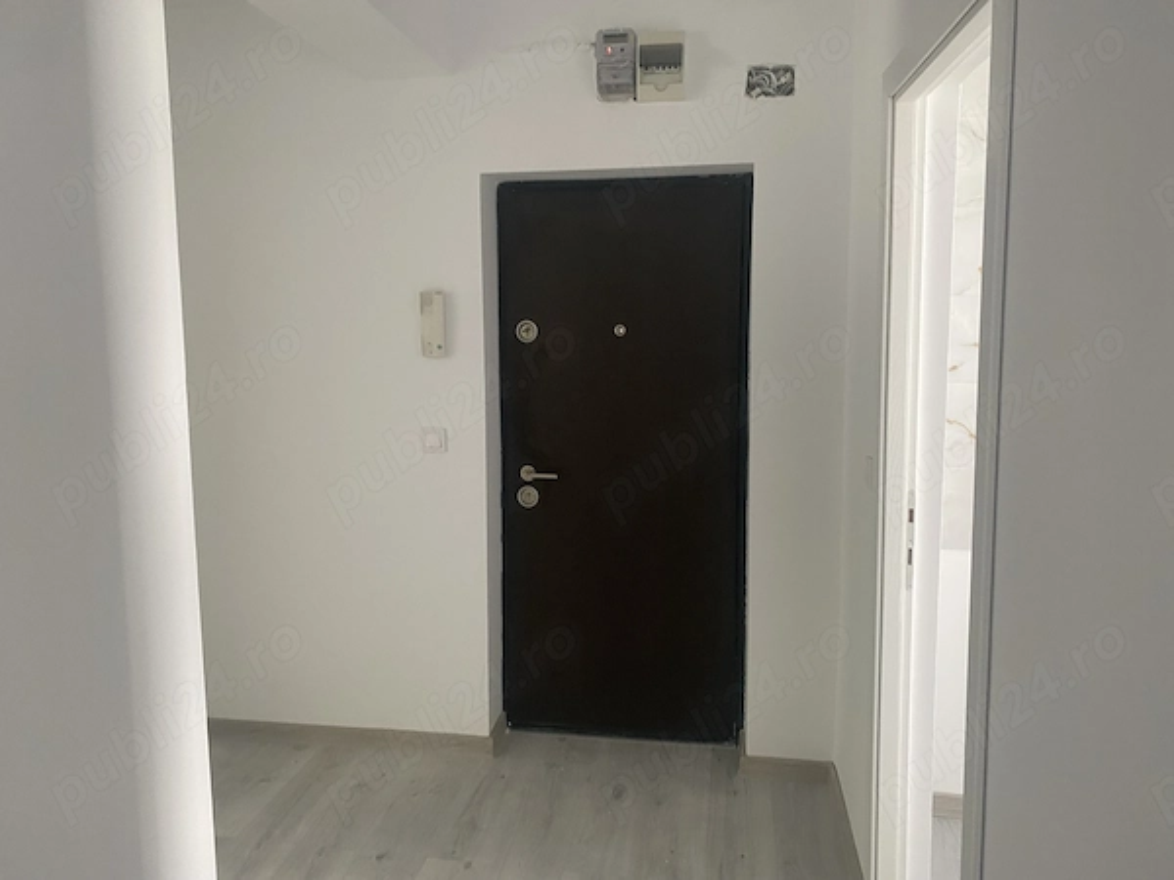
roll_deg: +0.4
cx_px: 587
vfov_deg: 53.1
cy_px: 440
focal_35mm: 26
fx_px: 882
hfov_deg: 67.3
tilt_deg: -7.0
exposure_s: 1/60
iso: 160
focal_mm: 4.25
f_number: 1.8
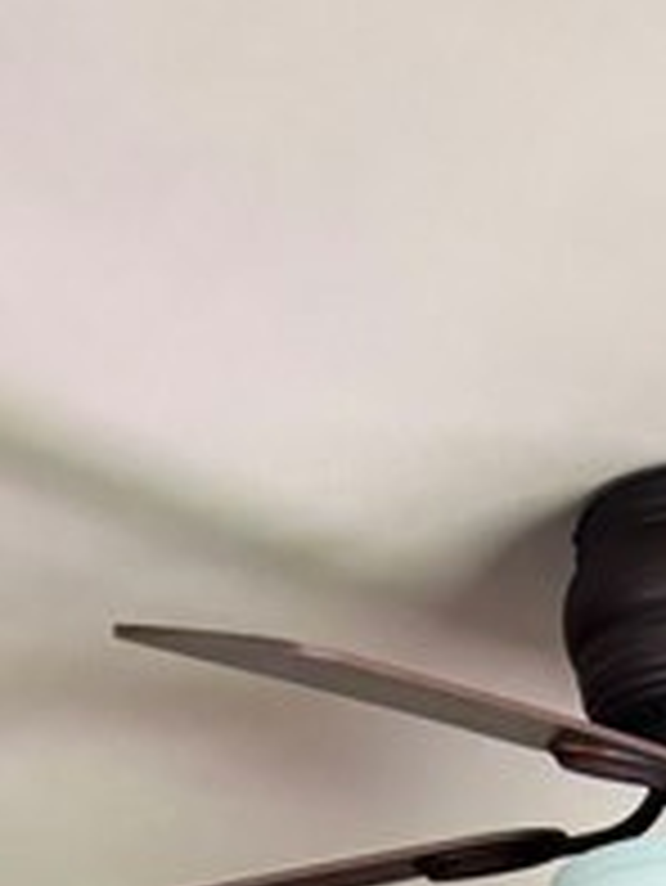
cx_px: 1004
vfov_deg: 11.8
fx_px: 3459
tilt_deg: -2.5
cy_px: 2150
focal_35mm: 135
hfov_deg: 10.6
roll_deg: -0.8
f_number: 1.6
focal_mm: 5.96
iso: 200
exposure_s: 1/60
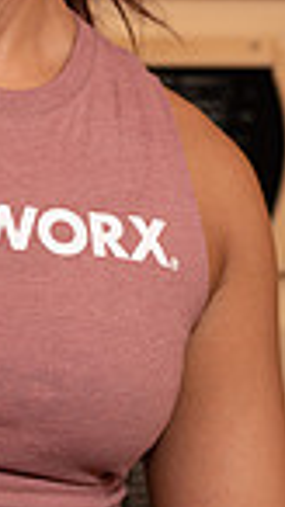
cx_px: -222
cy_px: 174
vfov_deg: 13.3
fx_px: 2166
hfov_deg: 7.3
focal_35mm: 161
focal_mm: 50
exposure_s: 1/100
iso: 320
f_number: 2.8
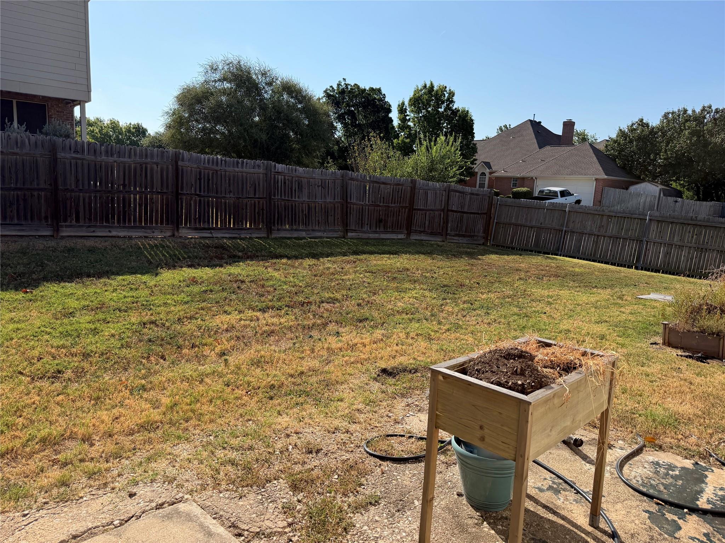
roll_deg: -3.4
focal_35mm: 24
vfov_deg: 56.8
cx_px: 362
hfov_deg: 71.6
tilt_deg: -9.9
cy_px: 272
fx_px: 503
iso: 100
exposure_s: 1/6173
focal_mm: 6.76
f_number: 1.78
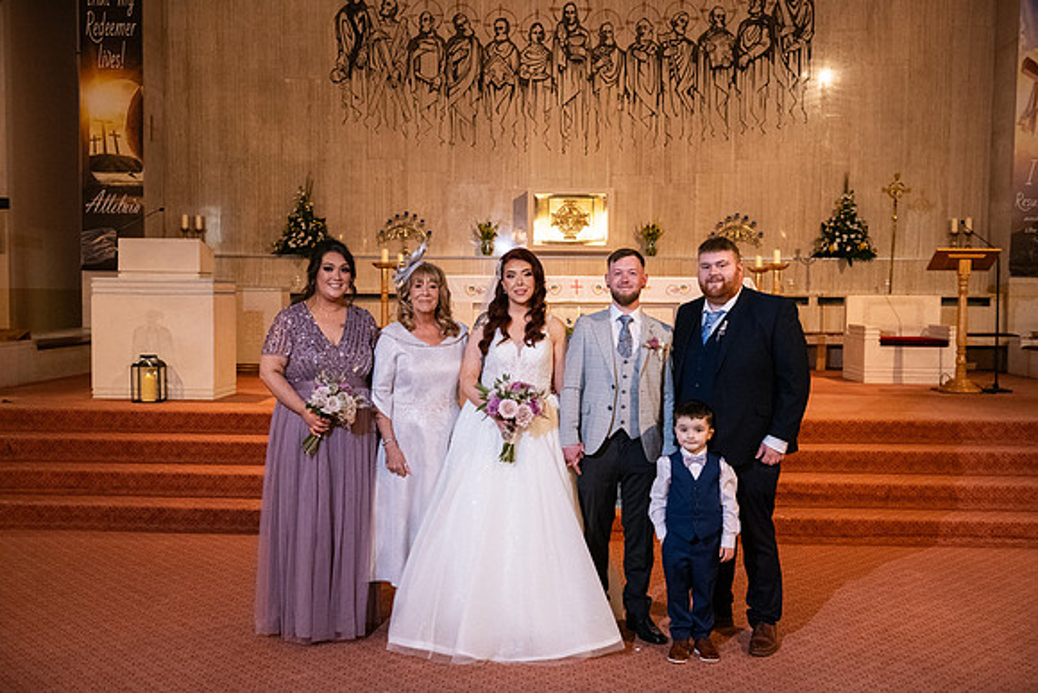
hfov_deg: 54.4
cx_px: 519
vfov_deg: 37.9
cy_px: 346
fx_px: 1009
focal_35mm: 35
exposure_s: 1/160
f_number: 5
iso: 2000
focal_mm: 35
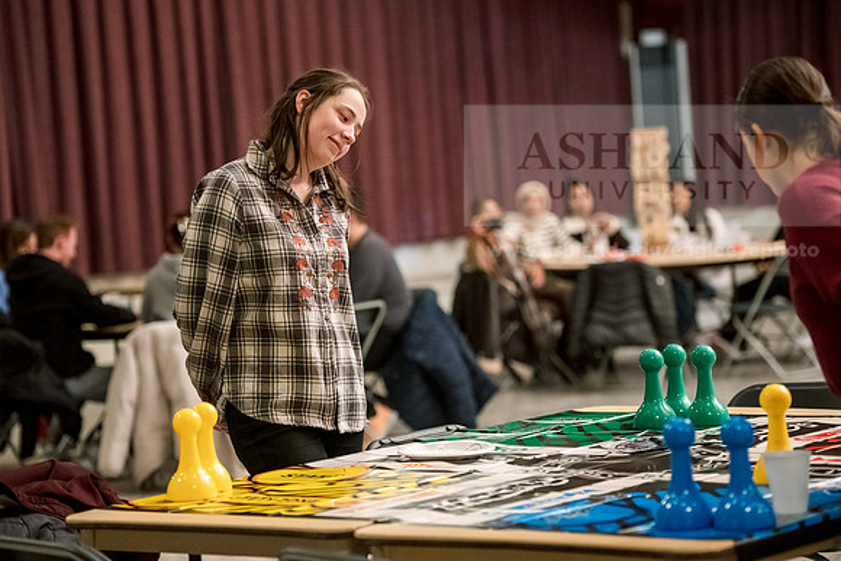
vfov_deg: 12.5
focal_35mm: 110
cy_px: 280
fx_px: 2570
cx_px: 420
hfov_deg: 18.6
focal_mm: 110
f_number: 3.2
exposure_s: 1/200
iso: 5000
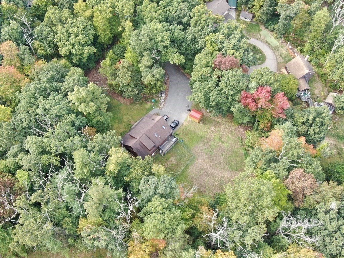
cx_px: 172
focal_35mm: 37
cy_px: 129
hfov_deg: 50.1
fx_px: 368
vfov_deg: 38.7
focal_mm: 6.35
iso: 100
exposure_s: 1/60
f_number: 3.4
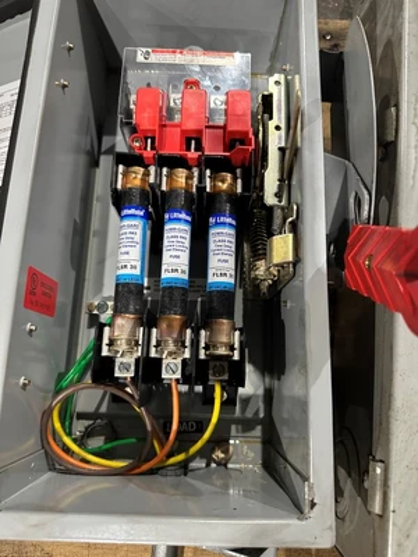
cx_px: 209
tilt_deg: -76.9
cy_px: 278
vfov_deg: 71.6
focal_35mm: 24
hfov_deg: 56.8
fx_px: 386
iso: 400
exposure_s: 1/60
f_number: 1.78
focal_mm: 6.86
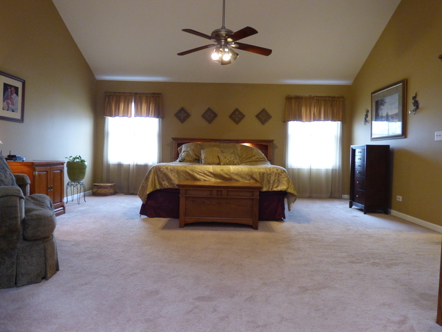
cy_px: 166
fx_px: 281
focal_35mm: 22
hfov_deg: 76.4
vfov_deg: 61.1
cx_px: 221
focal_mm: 3.88
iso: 400
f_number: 2.9
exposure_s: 1/15
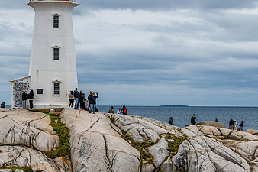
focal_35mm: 120
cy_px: 101
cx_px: 113
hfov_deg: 17.1
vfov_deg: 11.4
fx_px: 860
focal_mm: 65
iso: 64
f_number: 8
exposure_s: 1/200
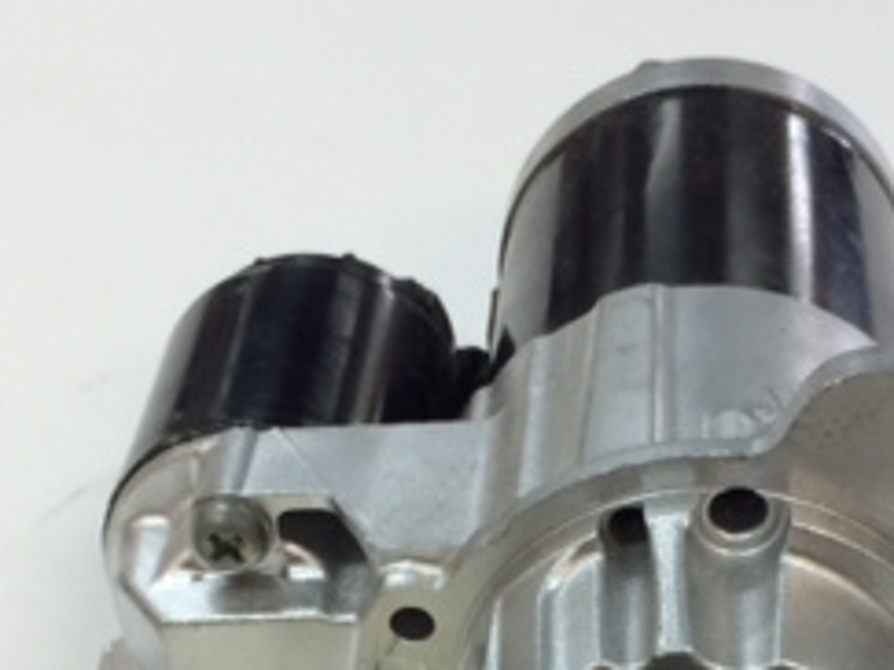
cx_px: 563
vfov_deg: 17.8
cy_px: 803
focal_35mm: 79
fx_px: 2039
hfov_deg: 24.7
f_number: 2.2
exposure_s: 1/33
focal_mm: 4.12
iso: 40
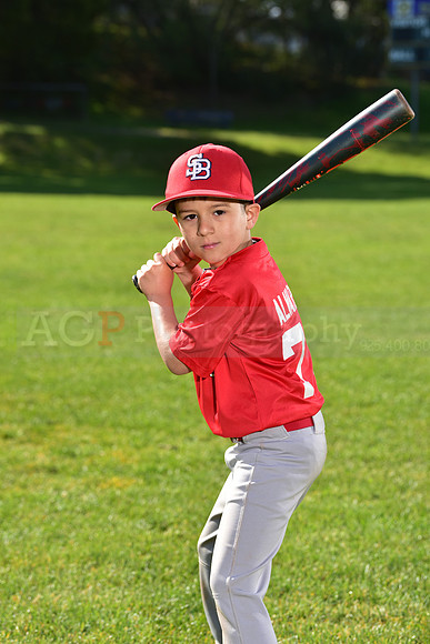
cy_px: 322
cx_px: 215
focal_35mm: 102
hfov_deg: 13.4
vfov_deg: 20.0
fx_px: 1826
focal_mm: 102
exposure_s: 1/250
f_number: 5.6
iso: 80
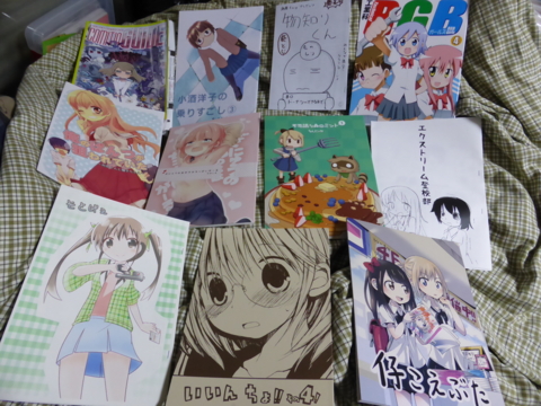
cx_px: 270
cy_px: 203
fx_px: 375
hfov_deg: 71.6
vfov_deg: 56.8
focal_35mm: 24
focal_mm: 4.3
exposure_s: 1/15
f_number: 3.3
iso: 400
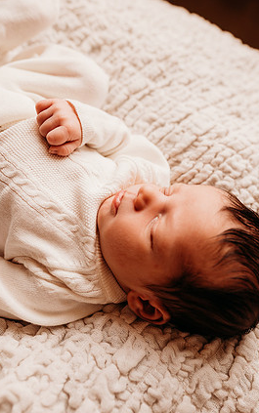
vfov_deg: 70.3
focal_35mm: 26
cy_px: 219
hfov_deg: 47.6
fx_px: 293
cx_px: 142
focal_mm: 24
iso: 100
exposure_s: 1/160
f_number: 4
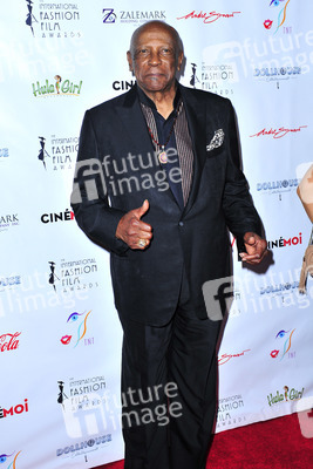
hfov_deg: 33.4
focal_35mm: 40
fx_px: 521
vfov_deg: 48.4
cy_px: 234
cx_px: 156
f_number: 5.6
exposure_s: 1/320
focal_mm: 40
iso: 500
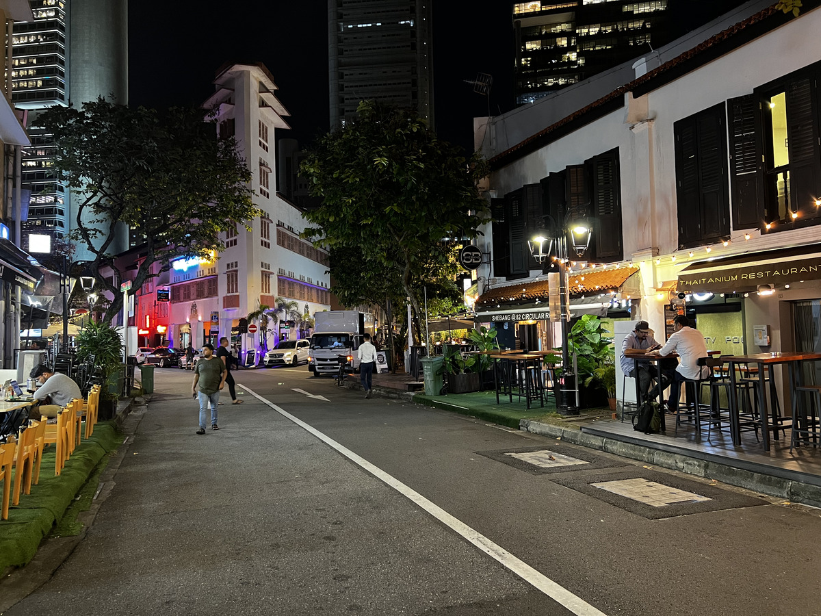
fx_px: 617
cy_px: 308
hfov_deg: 67.3
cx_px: 410
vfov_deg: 53.1
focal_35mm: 26
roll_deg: +1.5
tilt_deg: +2.5
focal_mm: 5.7
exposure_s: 1/33
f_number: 1.5
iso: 400
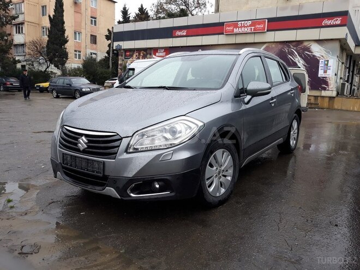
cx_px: 180
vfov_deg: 51.4
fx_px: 281
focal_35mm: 27
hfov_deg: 65.3
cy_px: 135
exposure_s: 1/326
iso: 40
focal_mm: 3.71
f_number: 1.7
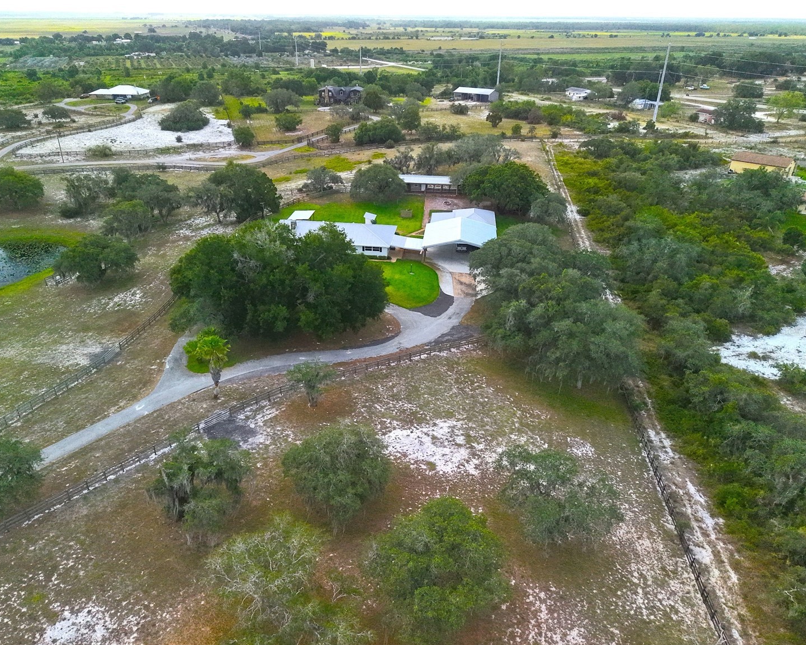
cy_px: 331
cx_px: 385
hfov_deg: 66.0
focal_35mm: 26
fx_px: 620
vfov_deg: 54.9
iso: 800
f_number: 1.8
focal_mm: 8.67
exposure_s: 1/8000
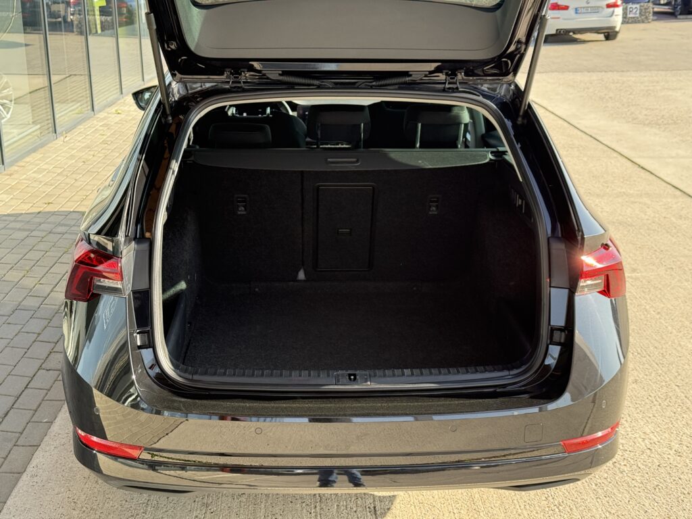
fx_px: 960
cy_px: 260
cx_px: 346
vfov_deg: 30.3
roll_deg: +0.3
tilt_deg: -15.6
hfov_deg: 39.7
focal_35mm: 48
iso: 80
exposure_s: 1/420
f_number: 1.78
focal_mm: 6.76
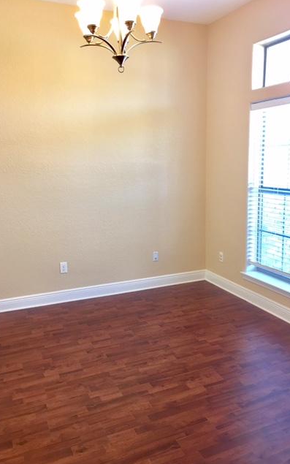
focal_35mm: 31
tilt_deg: -9.5
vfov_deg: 61.2
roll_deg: +0.1
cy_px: 232
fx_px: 392
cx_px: 159
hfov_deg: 40.6
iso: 40
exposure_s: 1/15
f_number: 2.2
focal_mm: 4.15
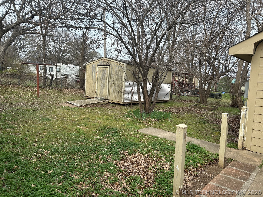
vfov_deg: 53.1
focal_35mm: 26
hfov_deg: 67.3
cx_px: 132
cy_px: 98
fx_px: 198
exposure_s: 1/281
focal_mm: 5.7
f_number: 1.5
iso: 40
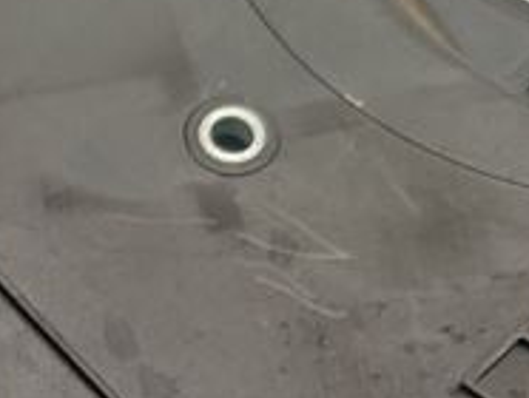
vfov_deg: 8.6
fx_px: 2525
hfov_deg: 11.5
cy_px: 731
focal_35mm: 165
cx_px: -256
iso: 29
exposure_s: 1/91.7
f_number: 1.68
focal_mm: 6.9
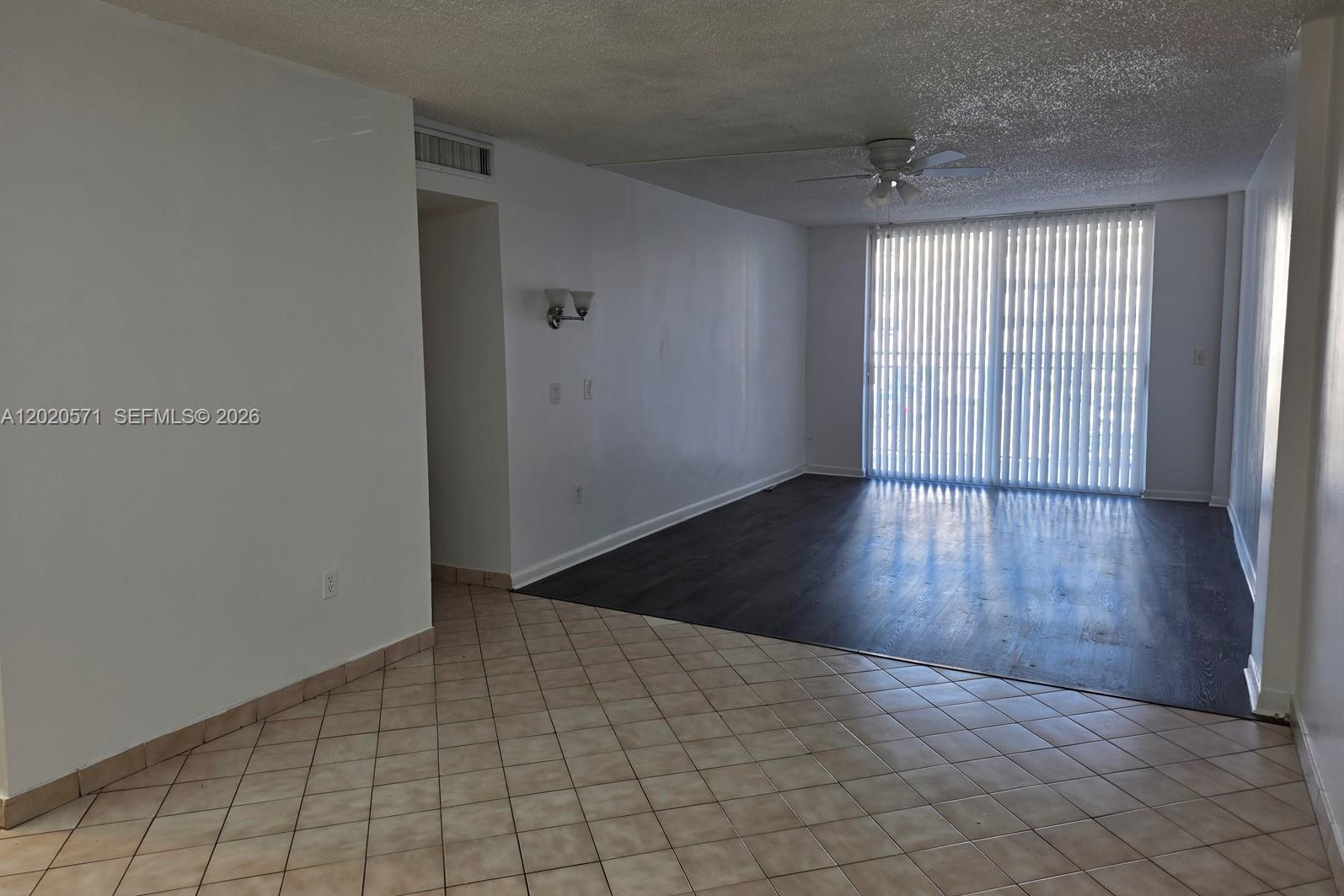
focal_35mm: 24
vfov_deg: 53.1
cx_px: 672
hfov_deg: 73.7
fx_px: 896
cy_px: 418
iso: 50
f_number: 1.7
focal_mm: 6.25
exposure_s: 1/120
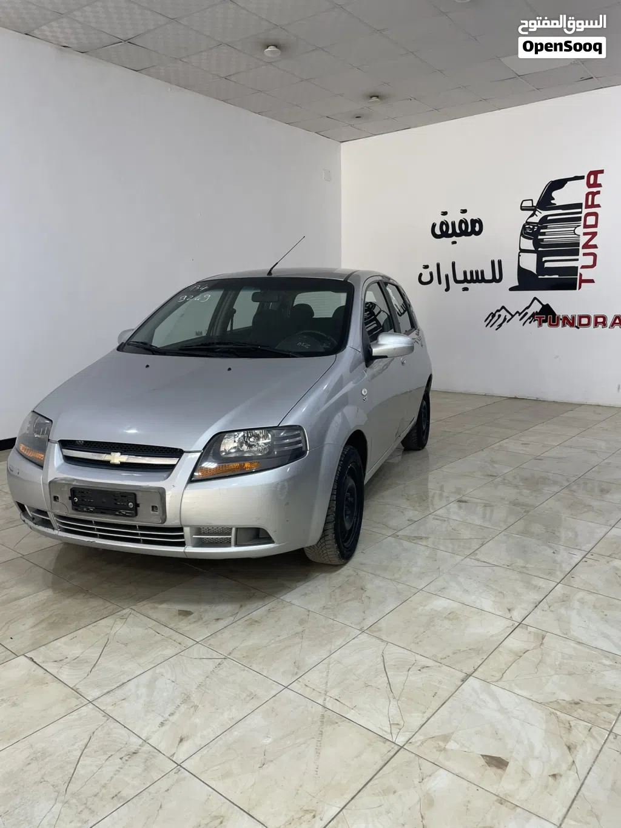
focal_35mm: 26
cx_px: 310
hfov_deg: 53.1
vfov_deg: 67.3
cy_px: 414
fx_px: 622
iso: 64
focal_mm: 4.2
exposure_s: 1/121
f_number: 1.6
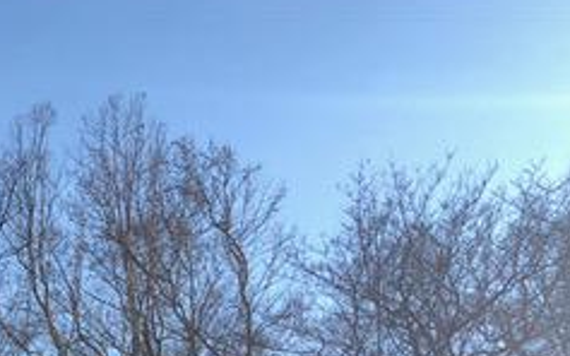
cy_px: 505
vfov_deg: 15.3
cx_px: -103
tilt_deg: +10.2
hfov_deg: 23.7
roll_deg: +0.2
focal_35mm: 80
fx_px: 1242
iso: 20
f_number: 1.8
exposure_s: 1/1200
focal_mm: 3.99
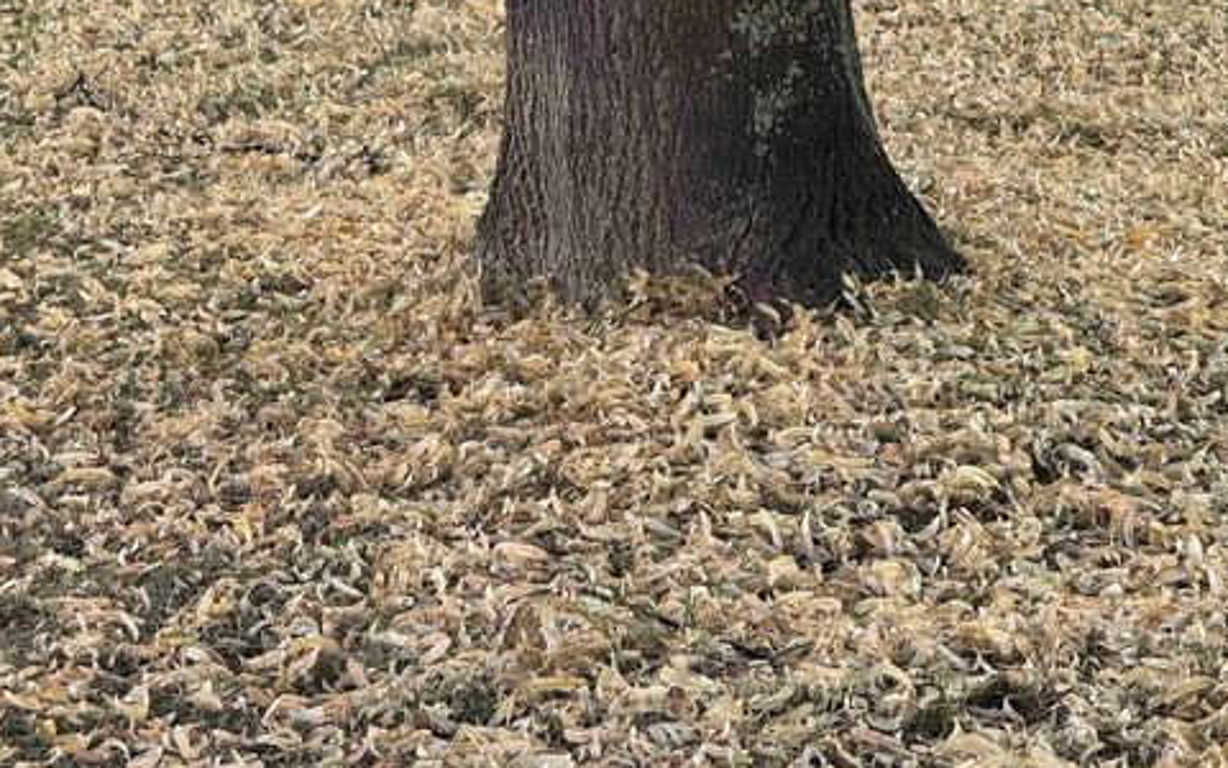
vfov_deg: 7.6
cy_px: 60
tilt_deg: -5.8
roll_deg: -0.4
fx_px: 5723
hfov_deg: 12.2
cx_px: 614
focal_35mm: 171
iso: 64
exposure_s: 1/99
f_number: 2.8
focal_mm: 15.66
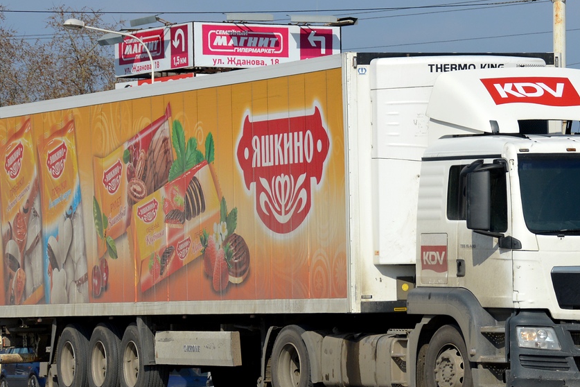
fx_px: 3636
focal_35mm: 226
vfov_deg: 6.1
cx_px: 371
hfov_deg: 9.1
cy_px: 172
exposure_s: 1/2000
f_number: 8
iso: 400
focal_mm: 105
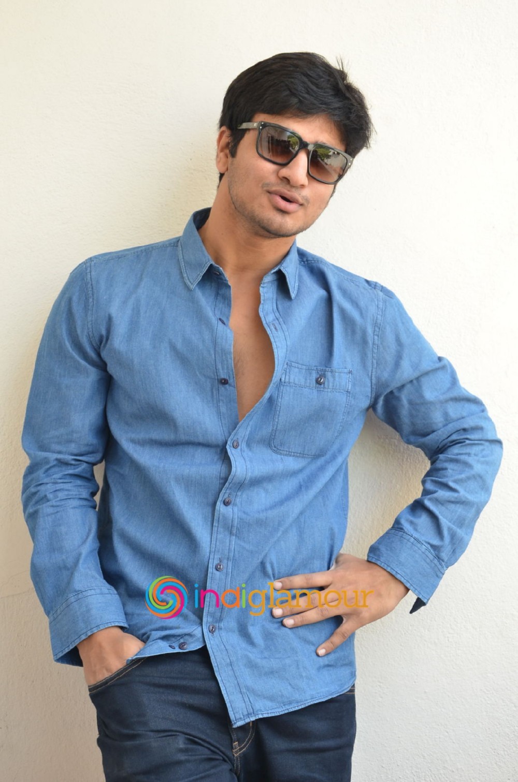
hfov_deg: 21.5
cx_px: 259
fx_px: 1367
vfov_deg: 32.0
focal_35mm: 63
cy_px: 391
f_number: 5.6
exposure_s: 1/125
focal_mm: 42
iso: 500
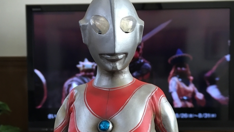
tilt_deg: -2.0
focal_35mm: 43
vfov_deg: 26.9
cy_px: 115
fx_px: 267
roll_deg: -0.6
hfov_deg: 47.3
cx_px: 115
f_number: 2.2
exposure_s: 1/15
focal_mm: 4.15
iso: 25
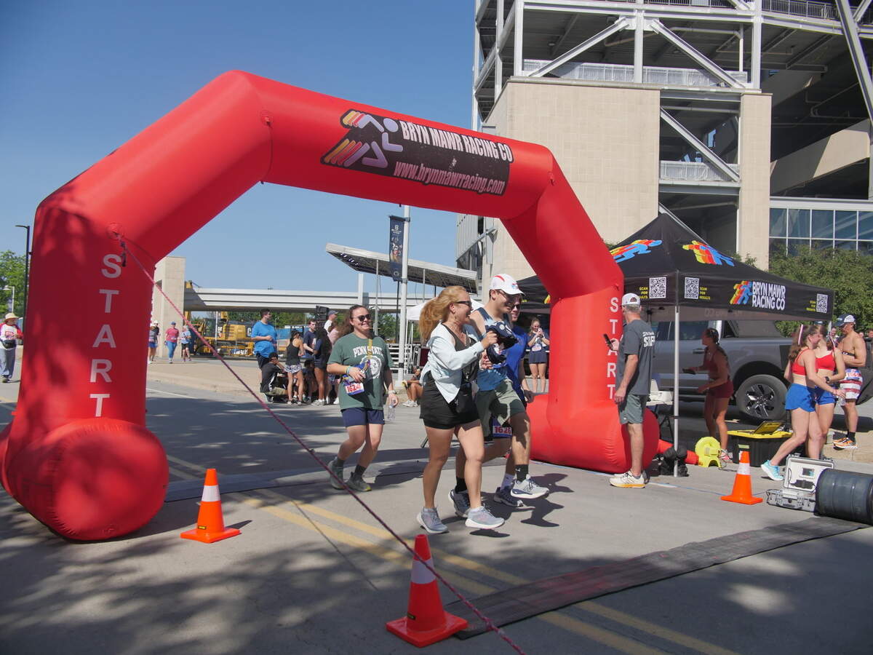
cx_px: 436
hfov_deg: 60.0
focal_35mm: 30
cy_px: 328
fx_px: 757
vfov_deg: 46.8
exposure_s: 1/3200
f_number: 3.2
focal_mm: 15
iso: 200
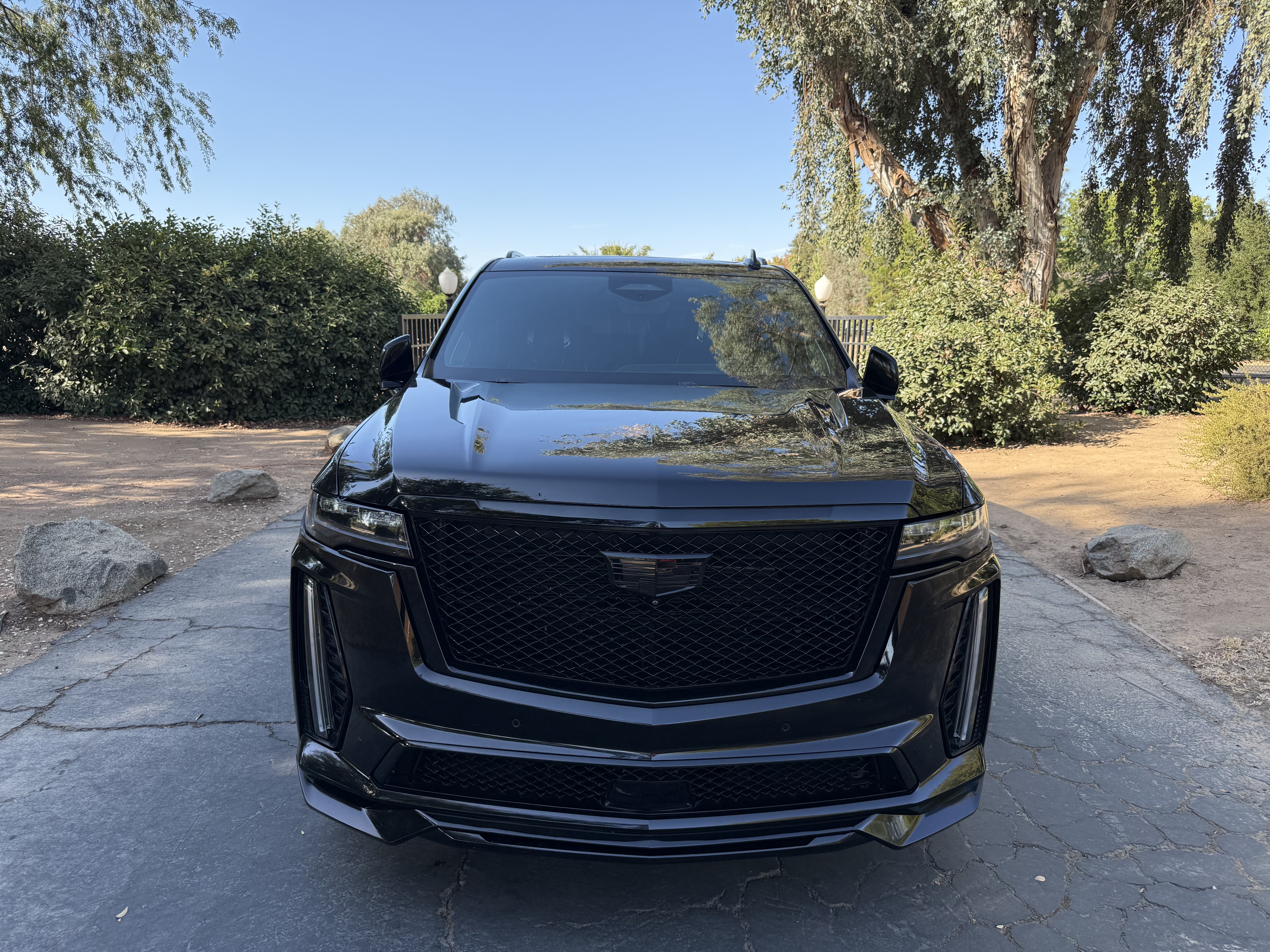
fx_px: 881
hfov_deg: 71.6
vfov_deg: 56.8
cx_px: 635
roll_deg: +0.4
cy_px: 476
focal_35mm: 24
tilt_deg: -9.4
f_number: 1.78
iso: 100
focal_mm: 6.76
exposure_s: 1/992
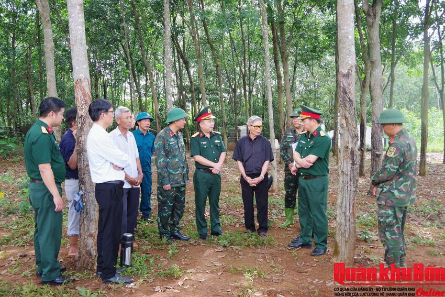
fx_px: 445
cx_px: 222
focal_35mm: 36
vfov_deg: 36.9
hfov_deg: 53.1
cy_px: 148
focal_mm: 24
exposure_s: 1/80
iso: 400
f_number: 5.6
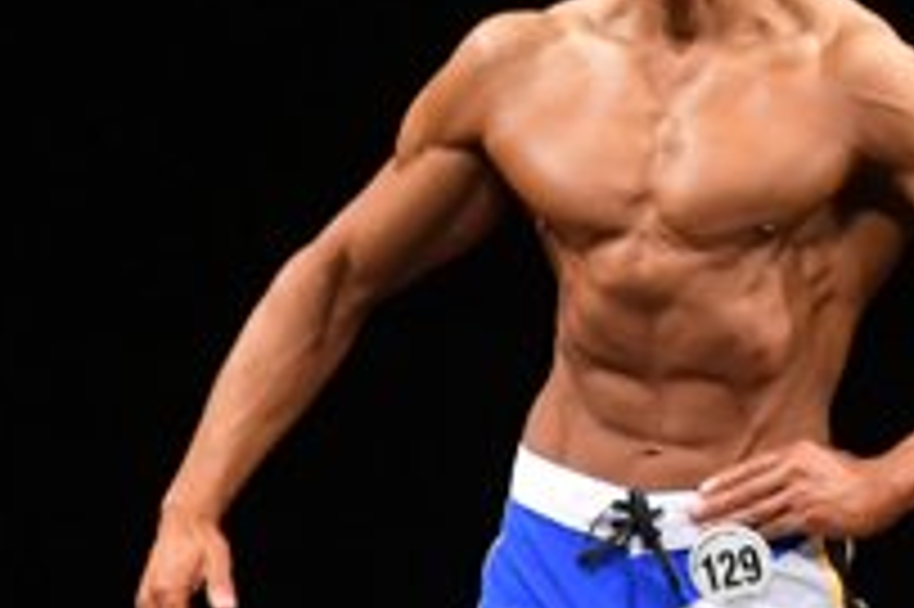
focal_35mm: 1030
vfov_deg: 1.3
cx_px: 930
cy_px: 631
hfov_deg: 2.0
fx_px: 26129
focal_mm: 180
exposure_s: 1/400
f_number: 5.6
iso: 3200
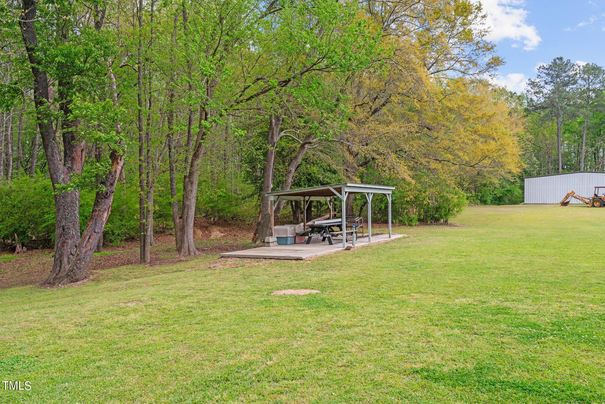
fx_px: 504
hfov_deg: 61.9
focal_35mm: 30
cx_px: 302
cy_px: 202
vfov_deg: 43.6
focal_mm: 30
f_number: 8
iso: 400
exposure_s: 1/160
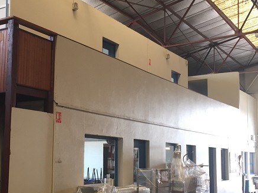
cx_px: 85
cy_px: 118
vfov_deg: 27.4
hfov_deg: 35.8
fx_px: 395
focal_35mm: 53
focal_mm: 4.15
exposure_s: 1/33
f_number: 2.2
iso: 50
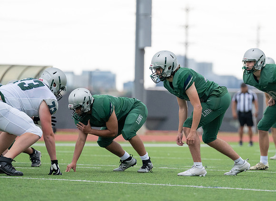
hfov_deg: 7.1
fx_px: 2207
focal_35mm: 280
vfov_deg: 5.2
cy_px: 77
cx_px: 196
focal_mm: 200
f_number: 2.8
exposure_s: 1/1250
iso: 2500
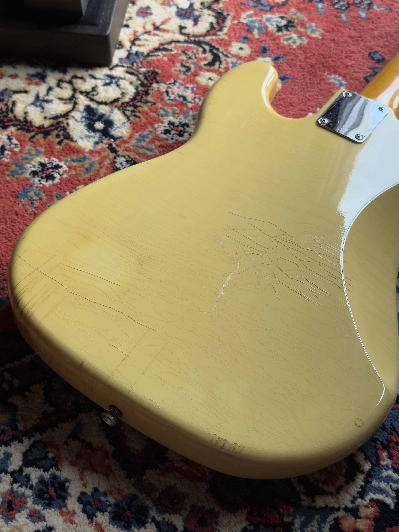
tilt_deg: -49.4
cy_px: 266
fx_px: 738
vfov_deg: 39.7
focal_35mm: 48
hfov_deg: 30.3
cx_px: 200
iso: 125
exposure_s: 1/60
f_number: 1.78
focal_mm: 6.76
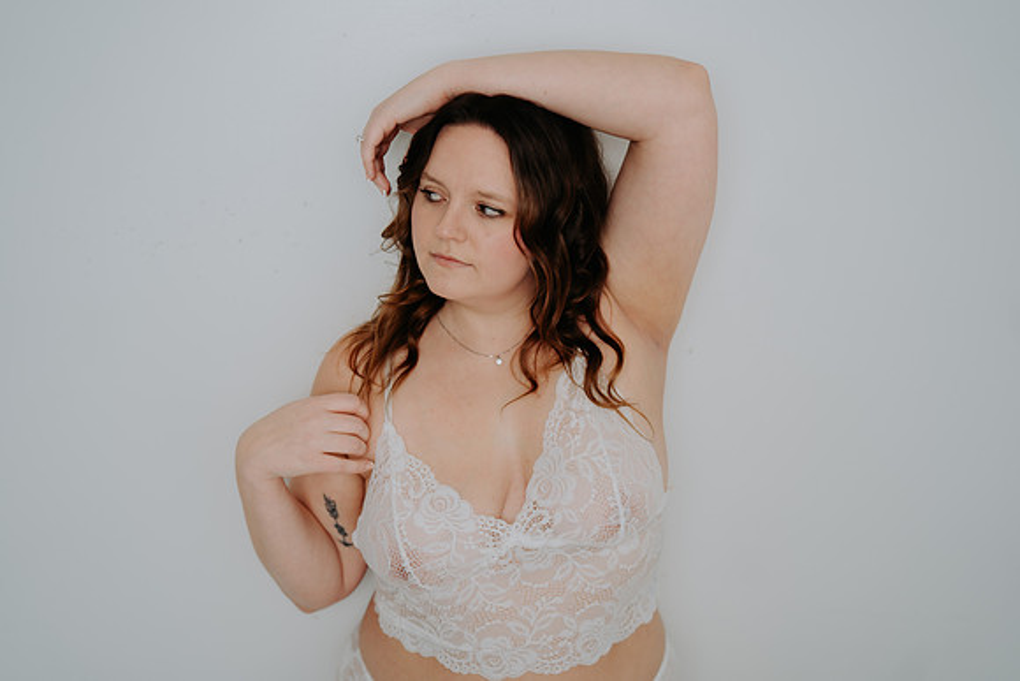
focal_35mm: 41
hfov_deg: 47.2
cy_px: 312
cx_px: 510
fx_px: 1167
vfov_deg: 32.5
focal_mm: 38
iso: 100
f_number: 2.2
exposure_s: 1/200
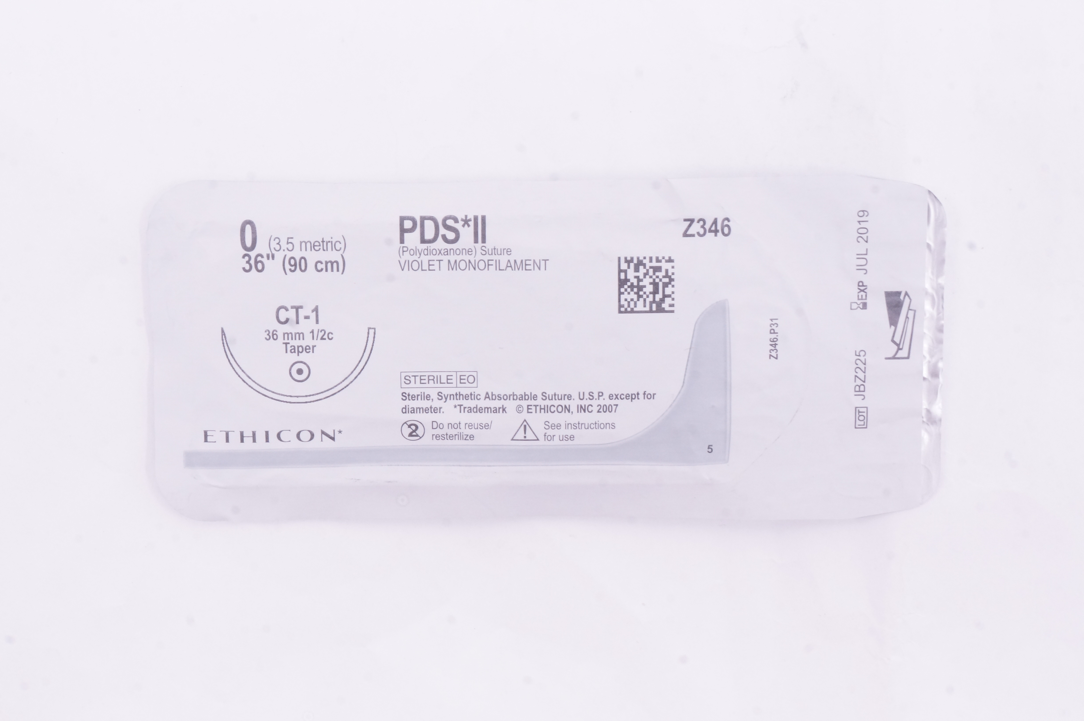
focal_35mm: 58
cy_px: 360
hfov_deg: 34.2
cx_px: 542
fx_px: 1760
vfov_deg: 23.1
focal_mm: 39
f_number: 18
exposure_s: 1/20
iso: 1600
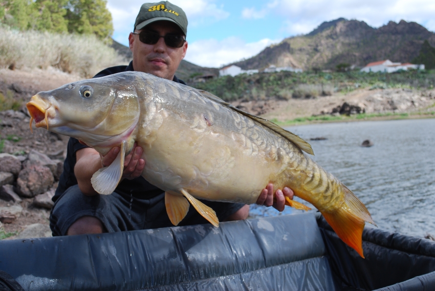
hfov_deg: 41.1
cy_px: 146
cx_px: 218
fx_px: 581
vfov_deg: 28.2
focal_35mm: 48
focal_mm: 32
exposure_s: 1/160
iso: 100
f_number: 6.3
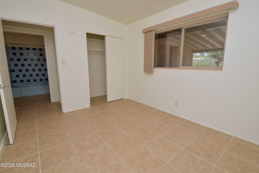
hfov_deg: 95.0
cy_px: 86
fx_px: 119
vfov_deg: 72.1
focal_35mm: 16
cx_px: 130
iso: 400
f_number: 9
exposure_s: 1/100
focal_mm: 11
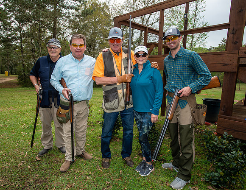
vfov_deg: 61.9
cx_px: 111
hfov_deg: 75.4
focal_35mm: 22
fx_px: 159
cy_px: 95
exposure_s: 1/160
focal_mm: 20
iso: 125
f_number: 5.6
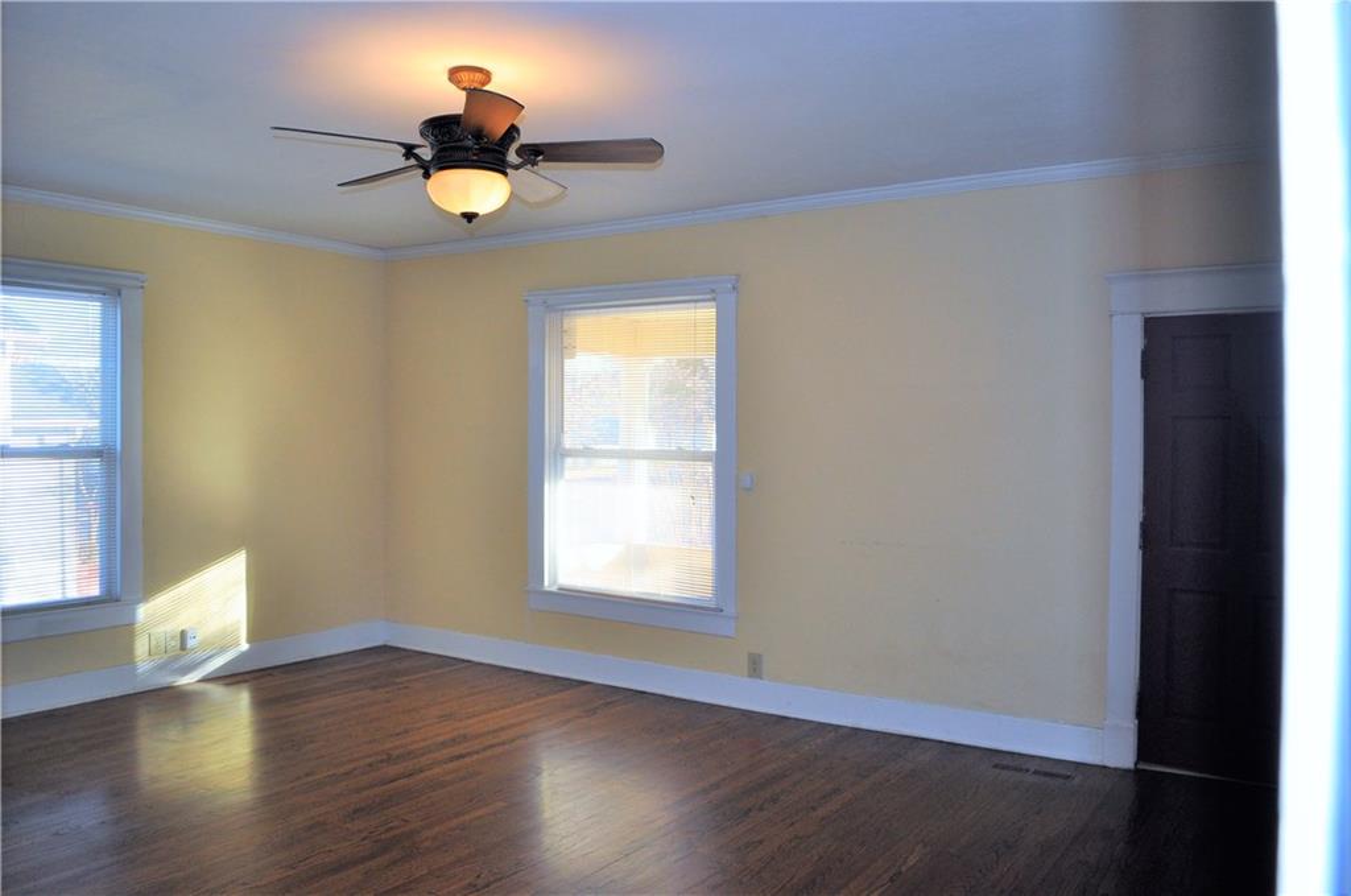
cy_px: 448
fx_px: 1011
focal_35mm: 27
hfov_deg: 67.5
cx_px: 676
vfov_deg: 47.8
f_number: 3.5
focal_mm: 18
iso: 400
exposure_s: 1/125
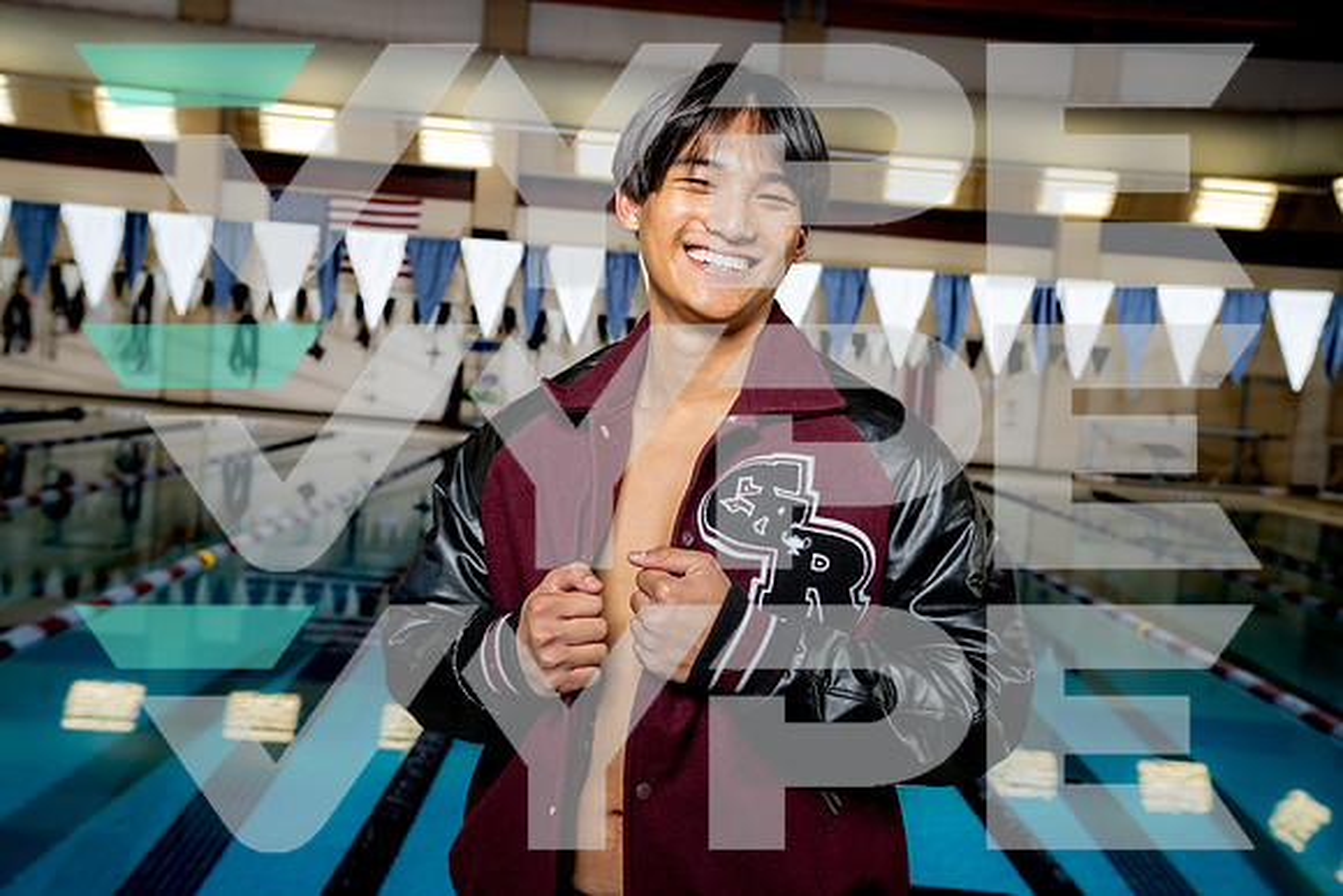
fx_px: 1493
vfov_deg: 33.4
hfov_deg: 48.4
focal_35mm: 40
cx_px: 672
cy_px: 448
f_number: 5.6
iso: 320
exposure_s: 1/250
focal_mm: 40
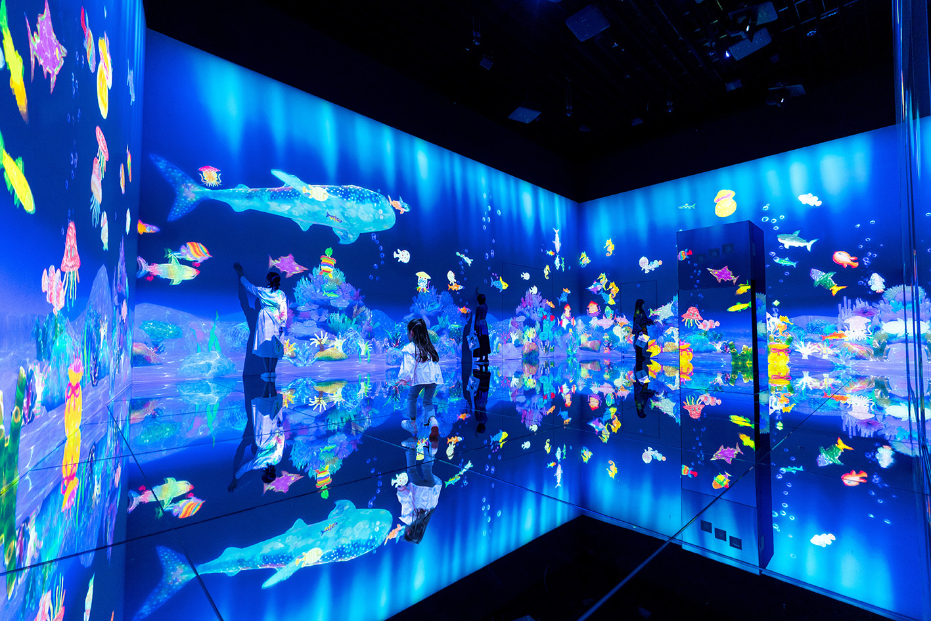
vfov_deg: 73.8
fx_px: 414
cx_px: 466
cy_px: 310
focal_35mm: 16
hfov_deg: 96.7
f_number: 3.5
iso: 1600
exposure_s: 1/30
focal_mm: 16
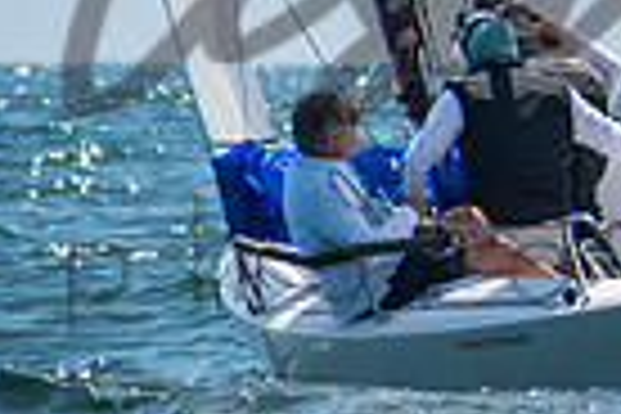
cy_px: -74
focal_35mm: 1041
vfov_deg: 1.3
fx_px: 17956
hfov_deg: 2.0
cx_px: 1066
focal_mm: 165
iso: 200
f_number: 6.3
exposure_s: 1/800
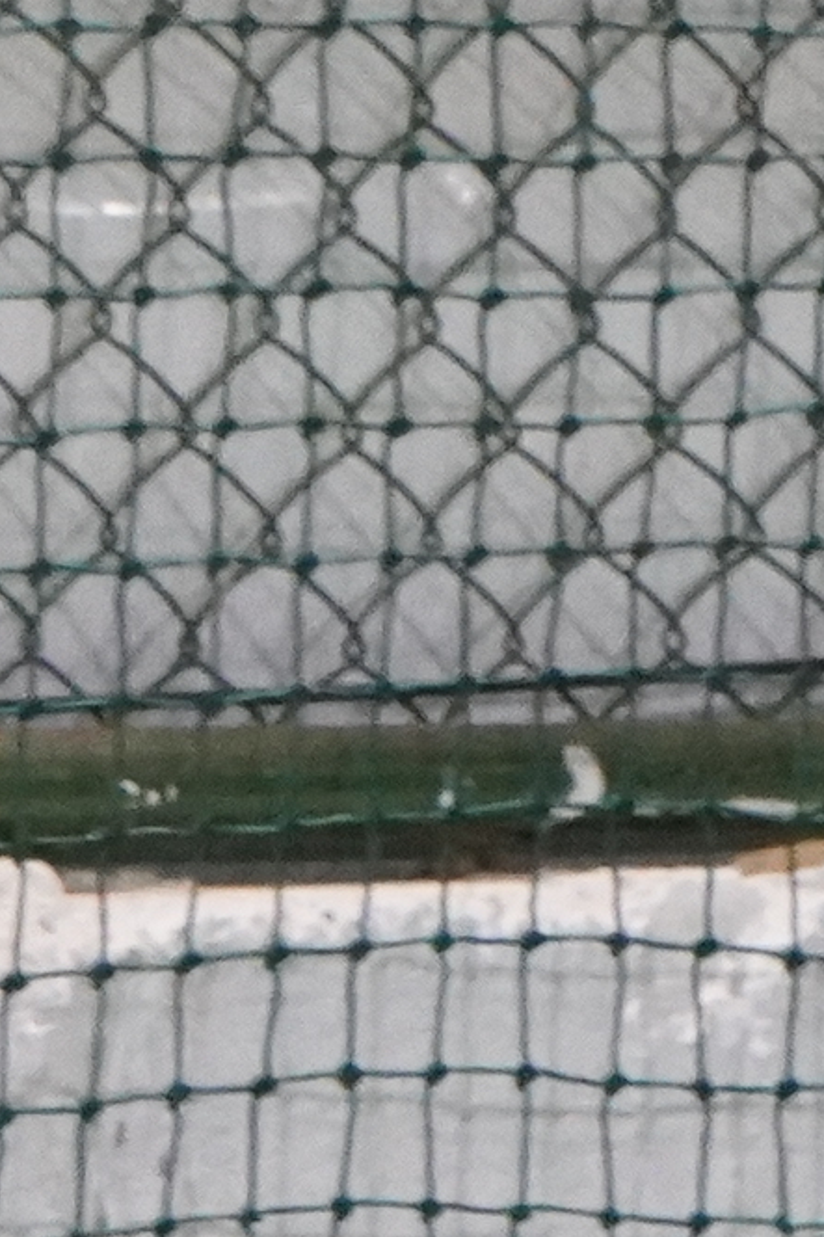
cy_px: -95
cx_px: 47
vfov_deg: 1.4
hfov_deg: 0.9
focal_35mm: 1455
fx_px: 49977
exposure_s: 1/125
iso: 6400
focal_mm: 152
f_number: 5.6
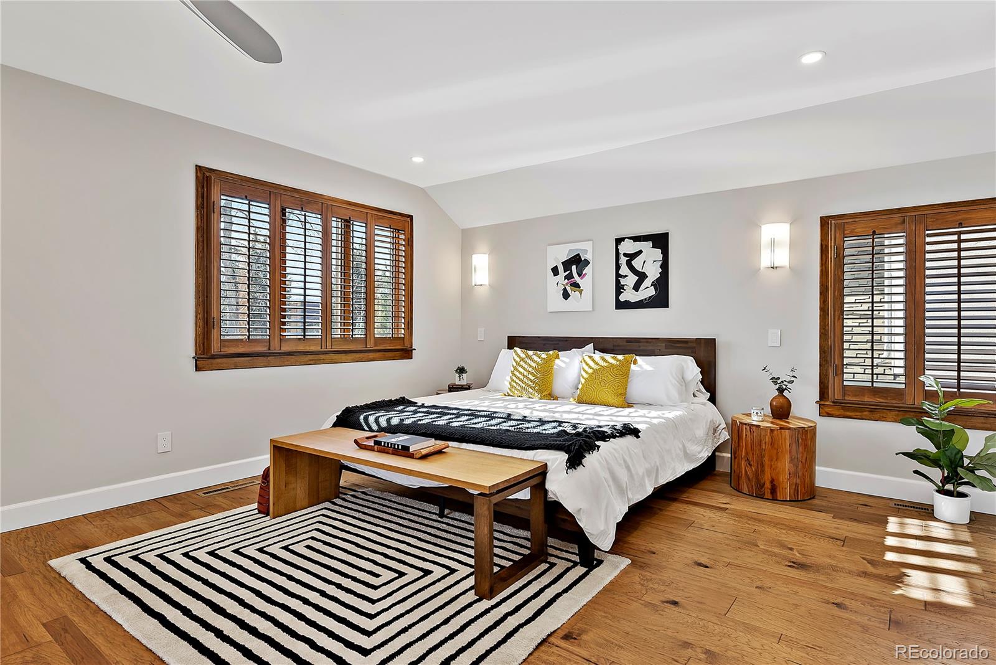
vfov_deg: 65.1
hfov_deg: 87.5
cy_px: 332
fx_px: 520
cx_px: 498
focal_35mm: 19
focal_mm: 18.8
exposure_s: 1/2
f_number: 8
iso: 80
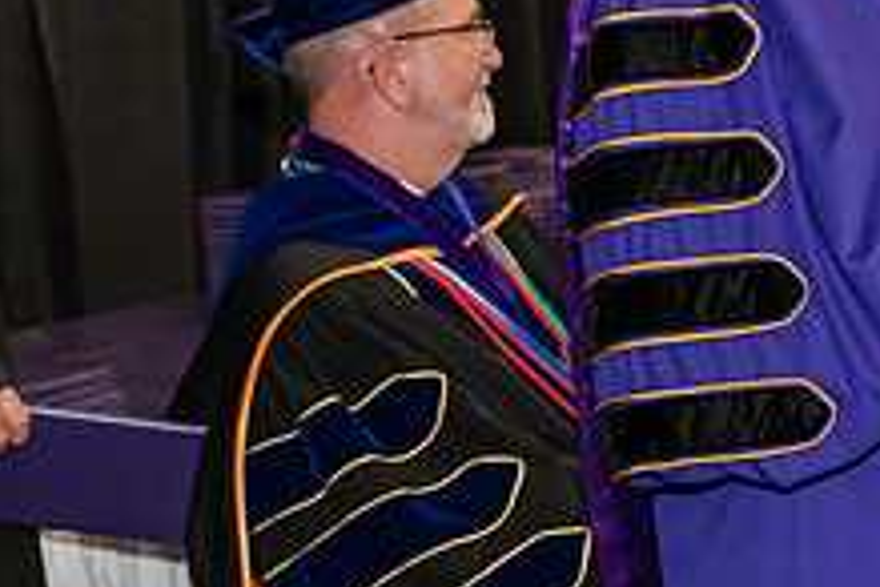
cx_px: 960
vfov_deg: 7.3
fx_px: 4522
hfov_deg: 11.0
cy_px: -167
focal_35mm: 185
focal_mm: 70
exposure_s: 1/200
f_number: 5
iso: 2500
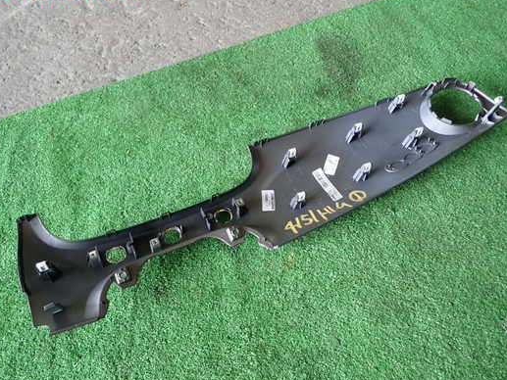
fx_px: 425
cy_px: 198
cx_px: 255
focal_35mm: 29
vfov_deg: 48.2
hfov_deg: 61.6
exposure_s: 1/60
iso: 125
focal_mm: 4.5
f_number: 2
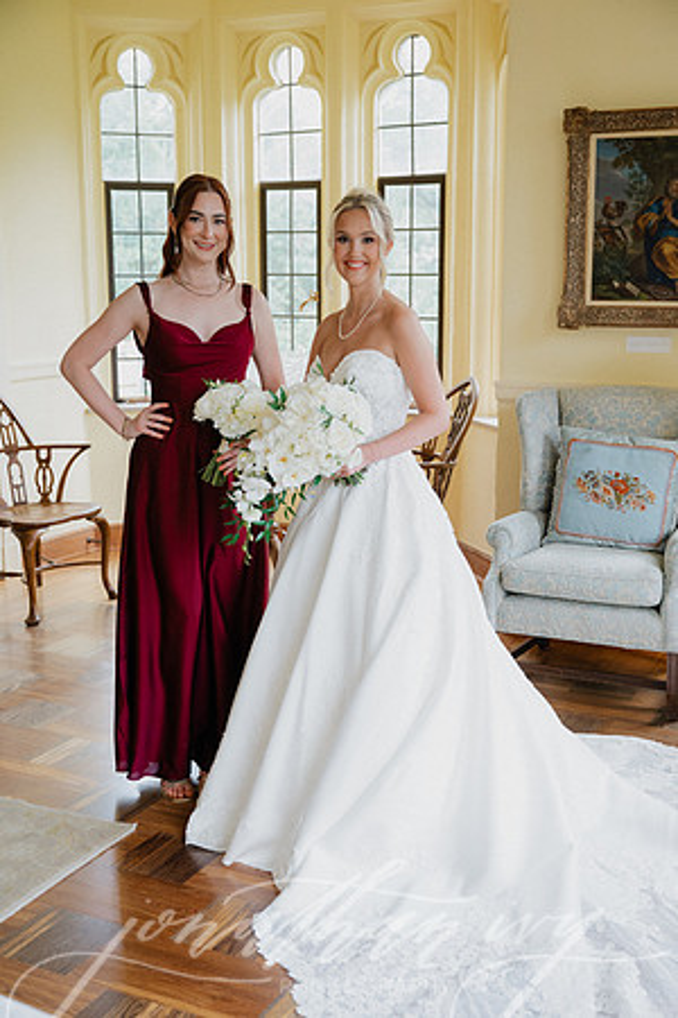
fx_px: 1215
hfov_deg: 31.2
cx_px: 339
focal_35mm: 43
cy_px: 509
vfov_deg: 45.4
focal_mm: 43
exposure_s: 1/200
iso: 1000
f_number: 3.5
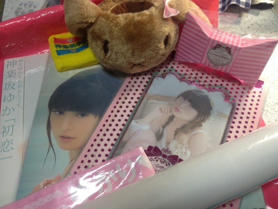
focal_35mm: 33
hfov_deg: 55.4
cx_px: 139
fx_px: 265
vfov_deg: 42.9
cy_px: 104
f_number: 2.4
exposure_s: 1/30
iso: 64
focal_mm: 4.13
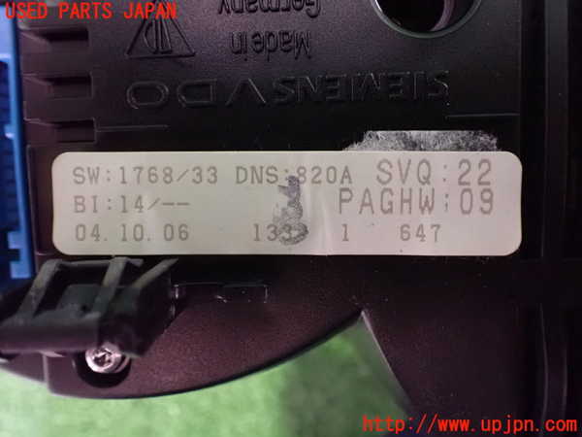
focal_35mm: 30
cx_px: 291
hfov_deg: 60.0
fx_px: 504
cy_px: 218
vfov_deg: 46.8
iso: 1600
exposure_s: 1/20
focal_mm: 5.4
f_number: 2.3
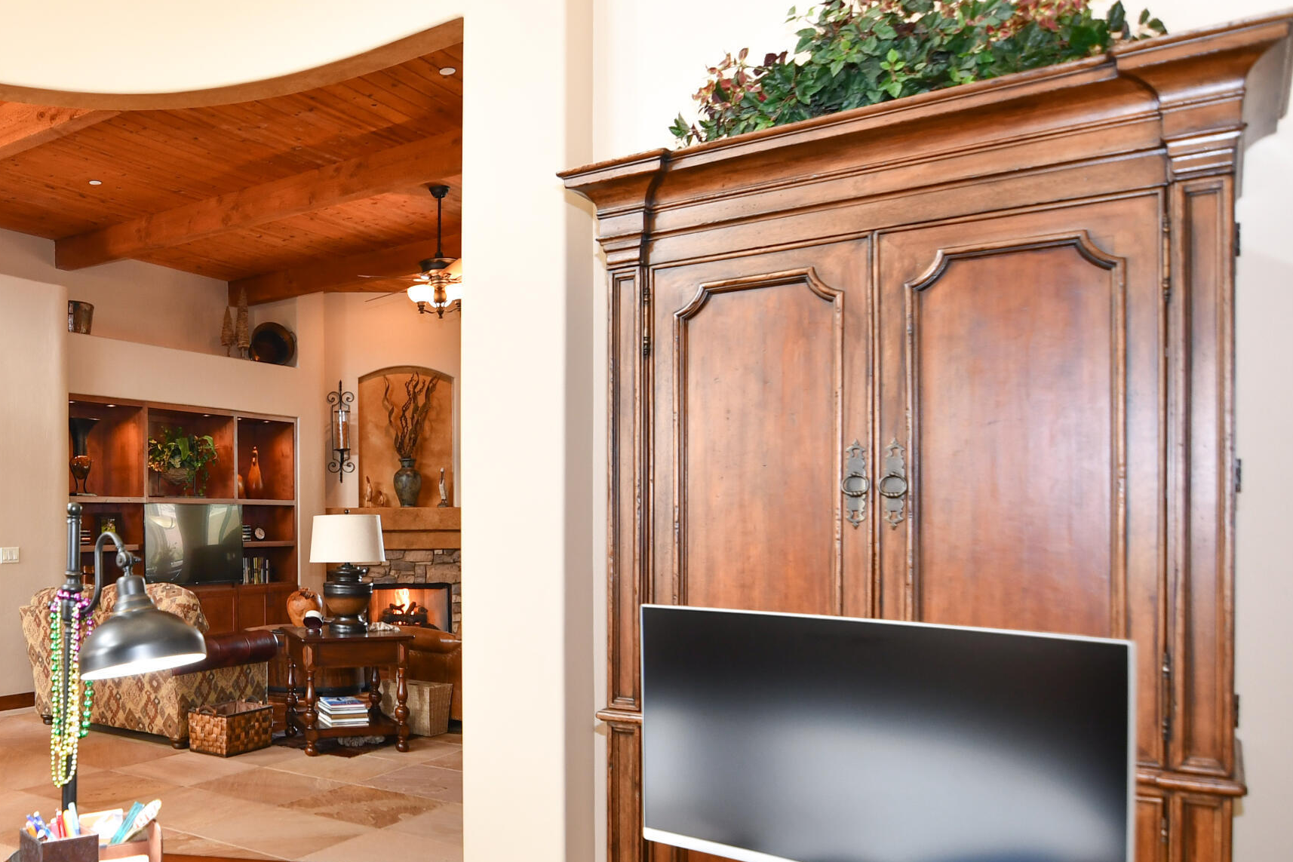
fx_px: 1006
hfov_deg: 60.2
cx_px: 257
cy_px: 523
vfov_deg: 46.1
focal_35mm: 28
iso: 400
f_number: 4
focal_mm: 11
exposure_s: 1/60
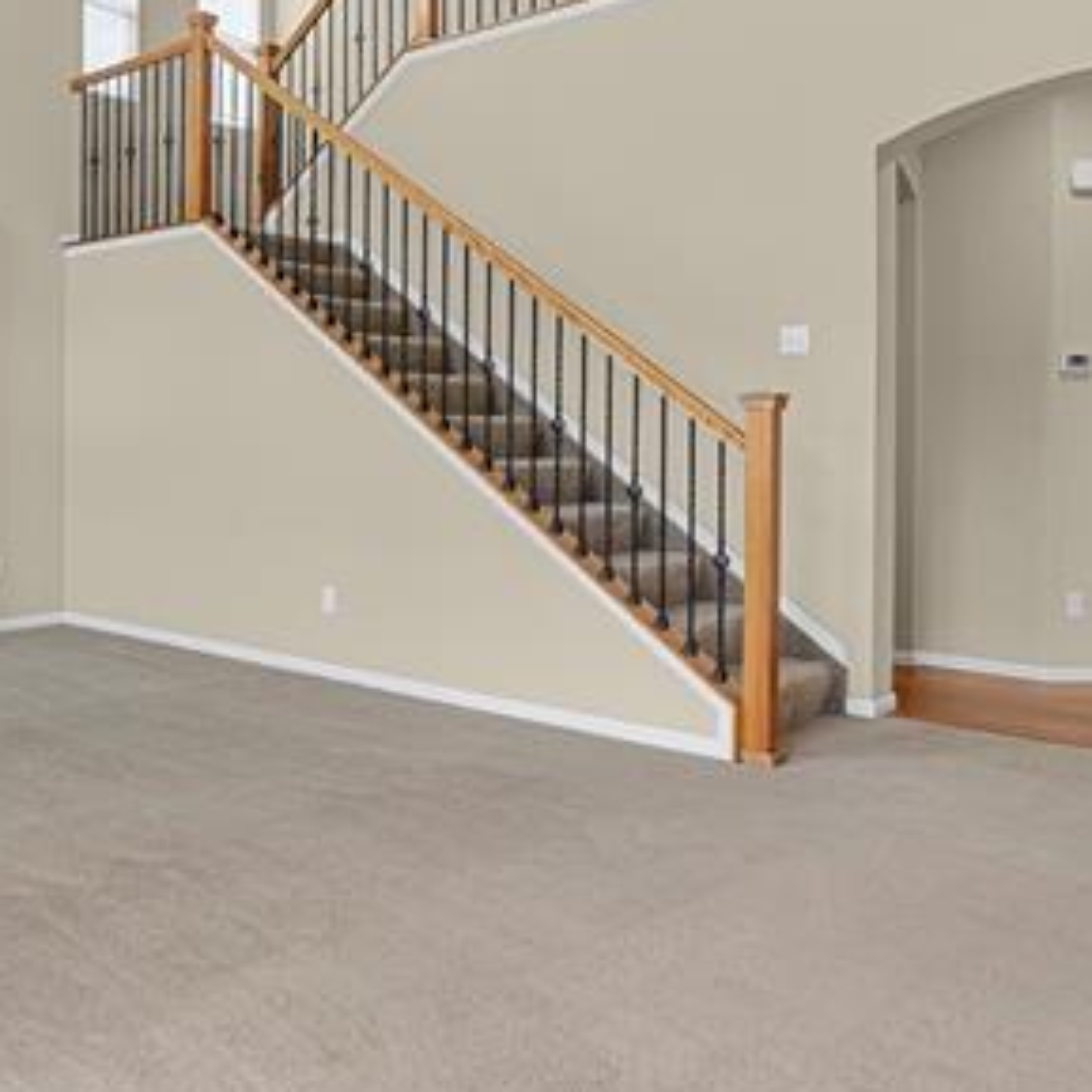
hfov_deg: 46.8
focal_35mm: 32
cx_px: 140
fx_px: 1142
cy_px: 435
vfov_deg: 50.8
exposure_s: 1.6
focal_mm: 17
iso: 250
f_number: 8
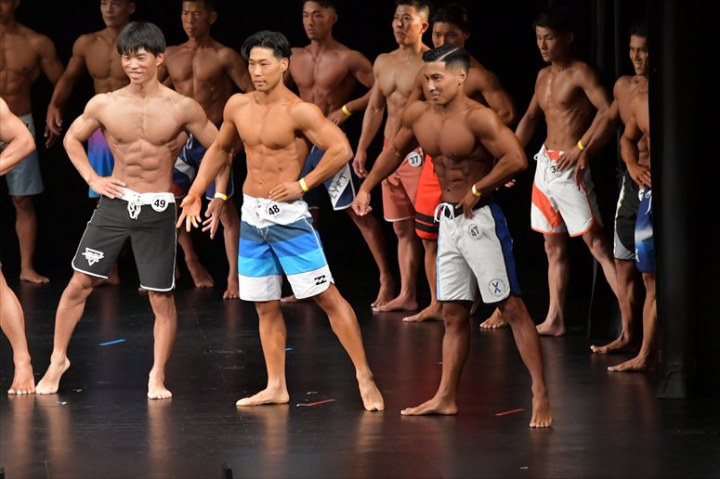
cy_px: 240
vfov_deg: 5.1
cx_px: 360
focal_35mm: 270
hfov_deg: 7.6
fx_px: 5397
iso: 6400
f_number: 5.6
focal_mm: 180
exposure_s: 1/400
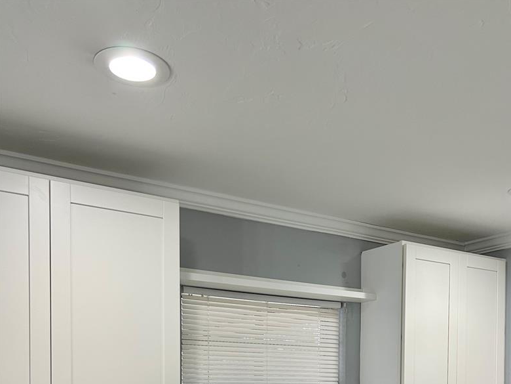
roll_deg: -0.1
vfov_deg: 32.8
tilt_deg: -0.4
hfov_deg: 46.7
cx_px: 292
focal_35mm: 40
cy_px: 392
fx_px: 590
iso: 125
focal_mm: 5.7
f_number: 1.5
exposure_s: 1/120
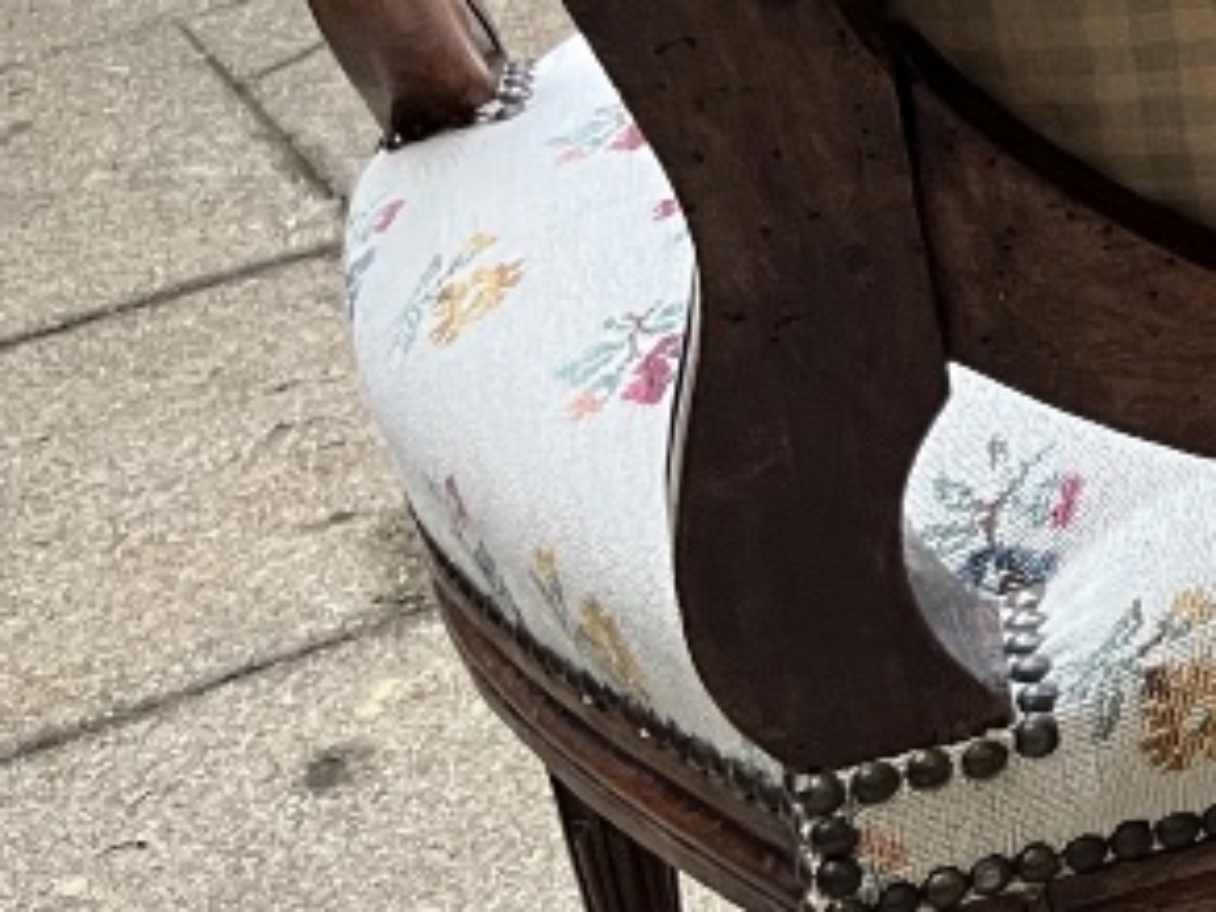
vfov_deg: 13.4
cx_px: 2490
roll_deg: +0.3
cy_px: -229
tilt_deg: -23.4
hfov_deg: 14.8
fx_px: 3759
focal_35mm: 107
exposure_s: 1/50
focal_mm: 5.1
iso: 200
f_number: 1.6
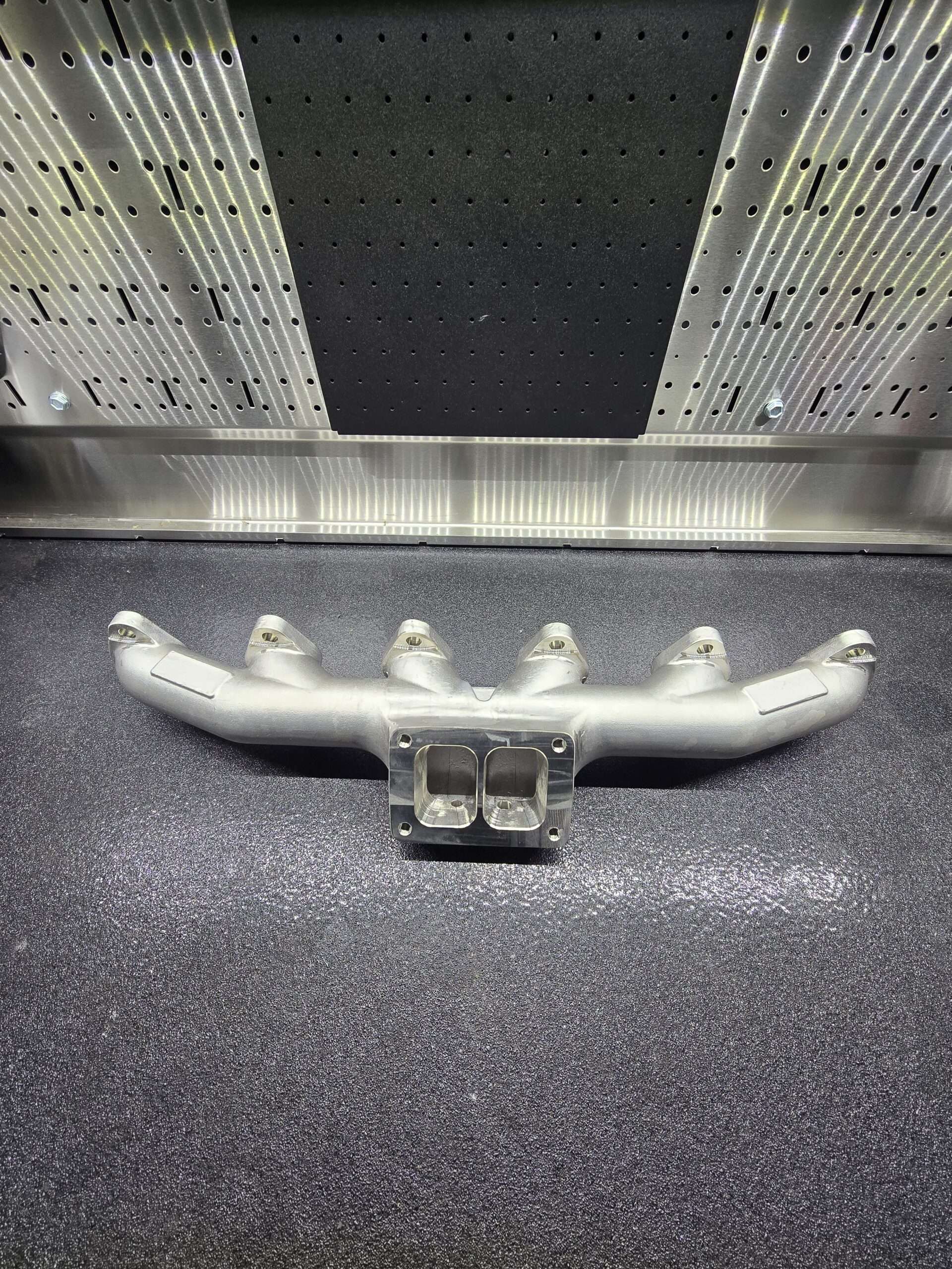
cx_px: 476
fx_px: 477
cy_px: 634
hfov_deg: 89.9
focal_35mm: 13
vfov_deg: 106.2
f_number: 2.2
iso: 80
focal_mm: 2.2
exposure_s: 1/60
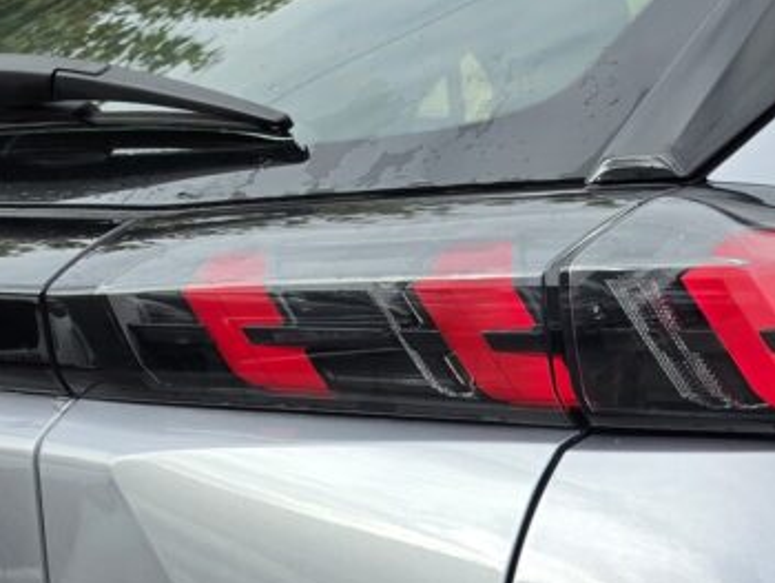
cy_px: 791
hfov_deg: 17.4
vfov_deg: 13.5
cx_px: 1043
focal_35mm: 105
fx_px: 2352
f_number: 1.4
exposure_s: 1/2745
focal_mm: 6.5
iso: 64
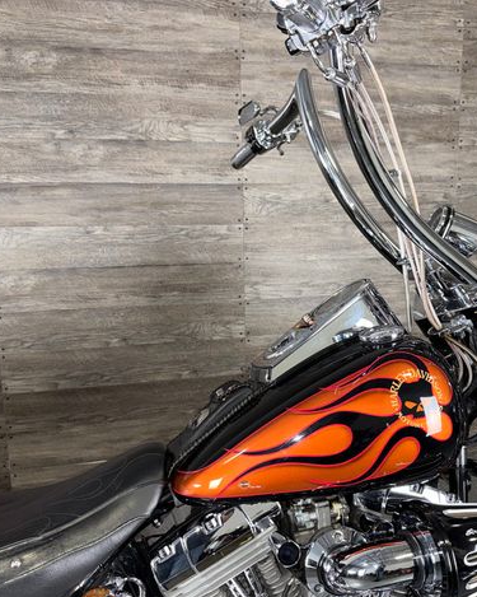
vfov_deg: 55.7
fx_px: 565
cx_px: 270
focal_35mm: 32
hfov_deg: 45.7
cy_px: 304
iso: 64
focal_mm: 6.76
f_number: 1.78
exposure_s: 1/27
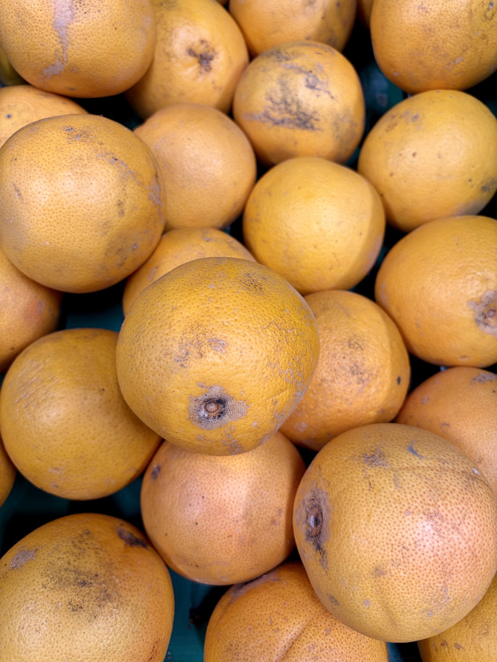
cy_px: 331
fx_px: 498
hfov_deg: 53.1
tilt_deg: -69.1
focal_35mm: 26
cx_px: 248
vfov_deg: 67.3
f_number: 1.6
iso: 64
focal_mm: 5.96
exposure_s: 1/50
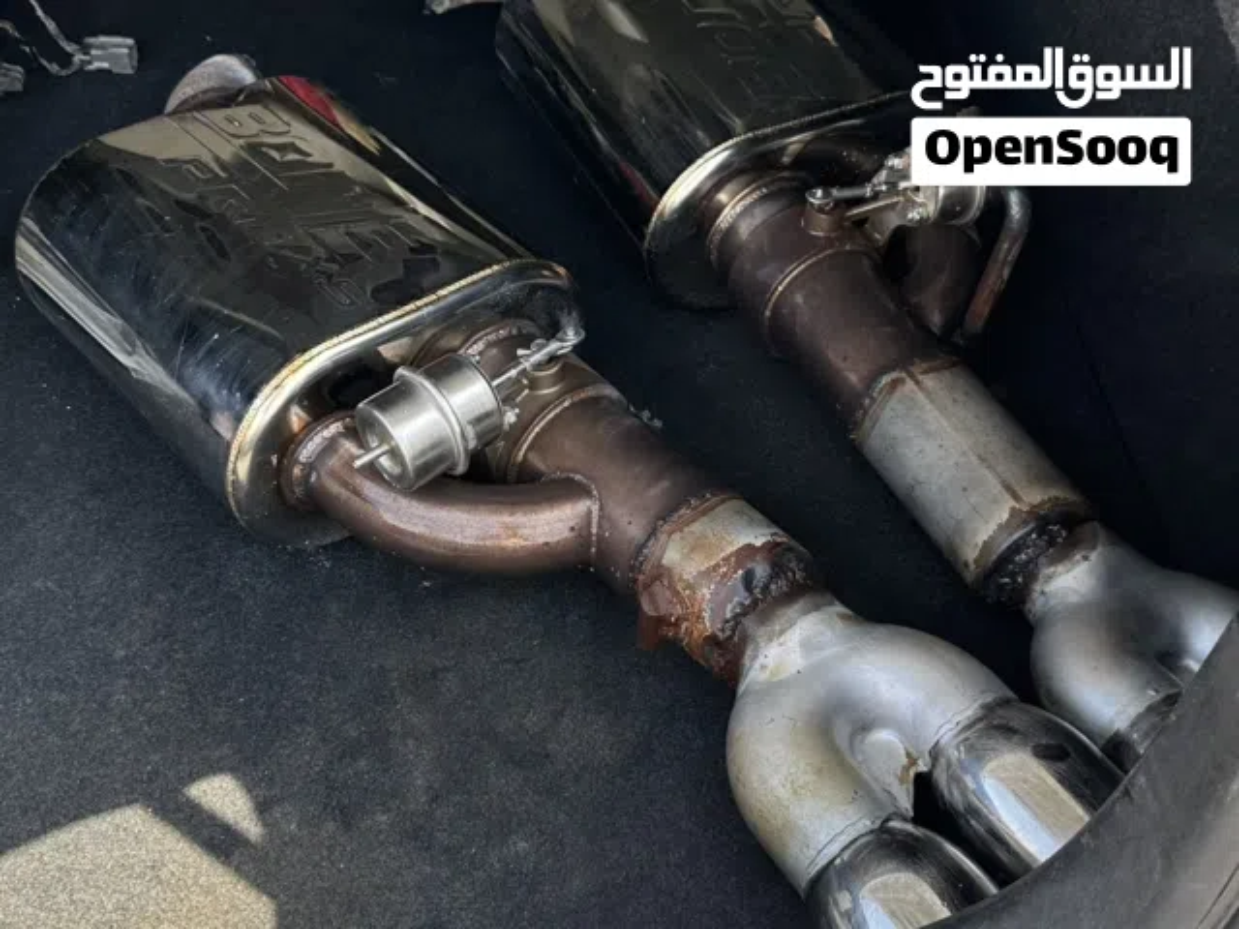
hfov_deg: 71.6
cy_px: 464
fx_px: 859
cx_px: 620
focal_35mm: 24
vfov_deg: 56.8
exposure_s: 1/415
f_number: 1.78
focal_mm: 6.86
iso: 80
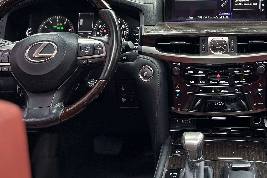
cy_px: -18
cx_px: 232
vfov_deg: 22.8
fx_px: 415
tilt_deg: -9.5
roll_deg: -1.4
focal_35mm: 56
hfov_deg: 34.0
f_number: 1.6
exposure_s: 1/63
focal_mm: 5.1
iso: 125
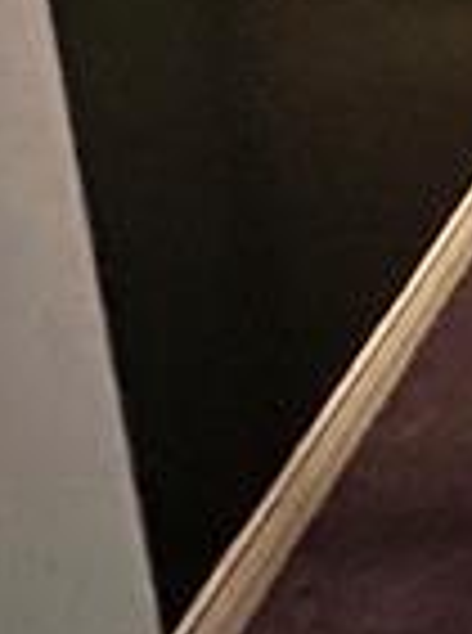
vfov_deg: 21.5
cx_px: 1101
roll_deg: +1.8
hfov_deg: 14.5
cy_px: -391
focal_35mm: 71
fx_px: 1297
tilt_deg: -11.3
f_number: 1.8
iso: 1600
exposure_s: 1/30
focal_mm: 1.57
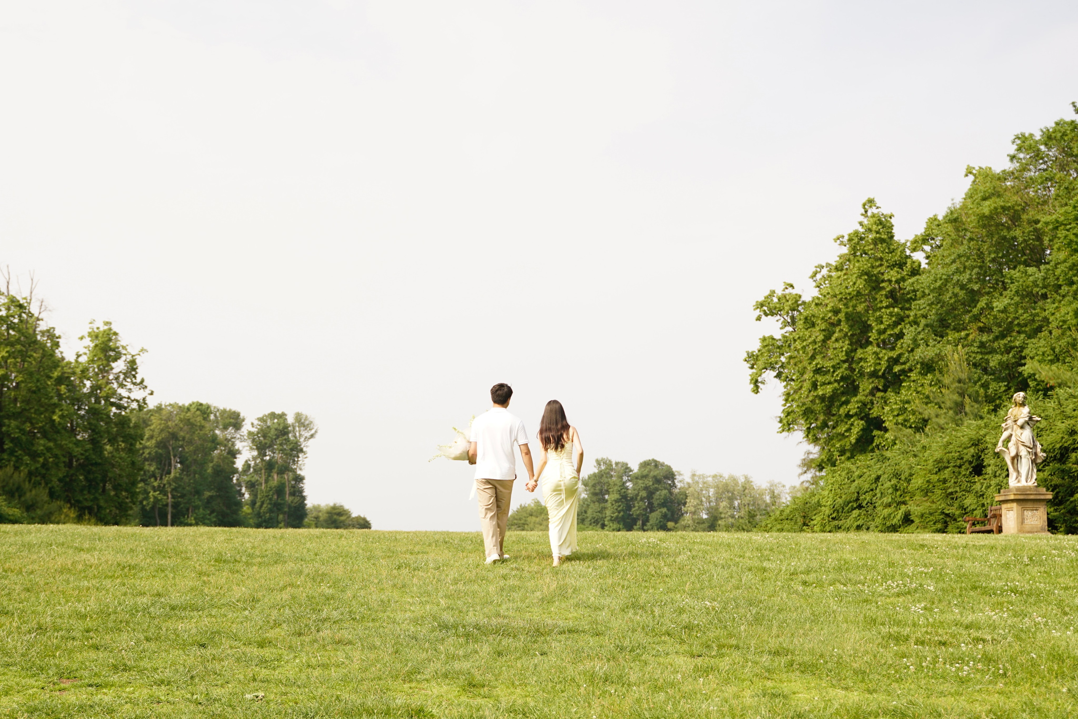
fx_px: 898
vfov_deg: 43.6
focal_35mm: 30
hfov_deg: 61.9
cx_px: 539
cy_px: 360
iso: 100
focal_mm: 30
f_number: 2.8
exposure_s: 1/1000
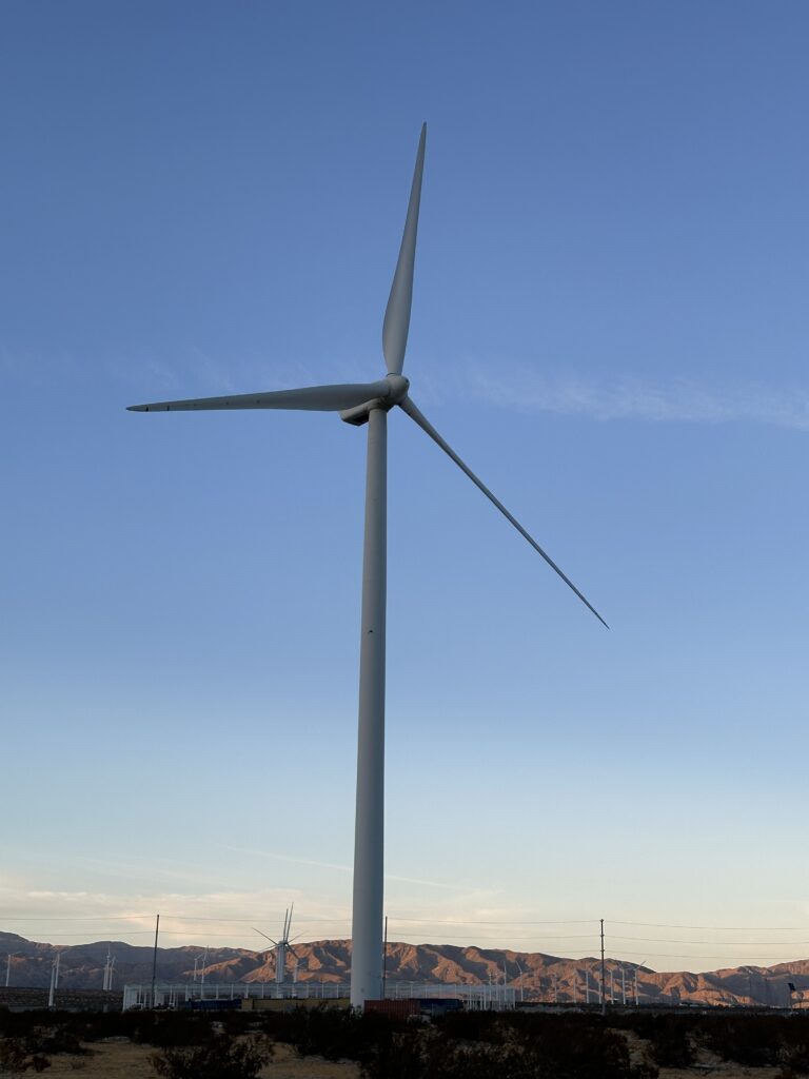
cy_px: 540
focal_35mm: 48
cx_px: 404
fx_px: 1496
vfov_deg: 39.7
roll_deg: -1.2
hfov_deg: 30.3
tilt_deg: +18.6
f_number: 1.78
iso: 64
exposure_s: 1/872
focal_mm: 6.86
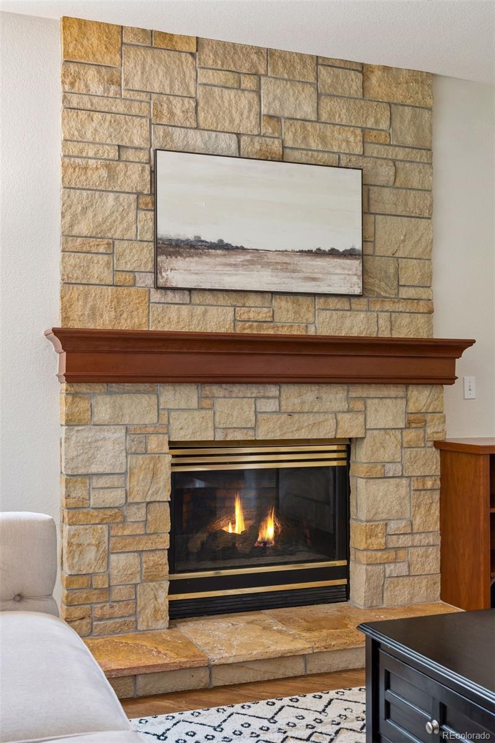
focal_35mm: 40
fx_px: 825
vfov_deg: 48.5
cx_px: 248
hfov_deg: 33.4
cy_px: 372
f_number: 9
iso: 400
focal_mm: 40
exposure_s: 1/4
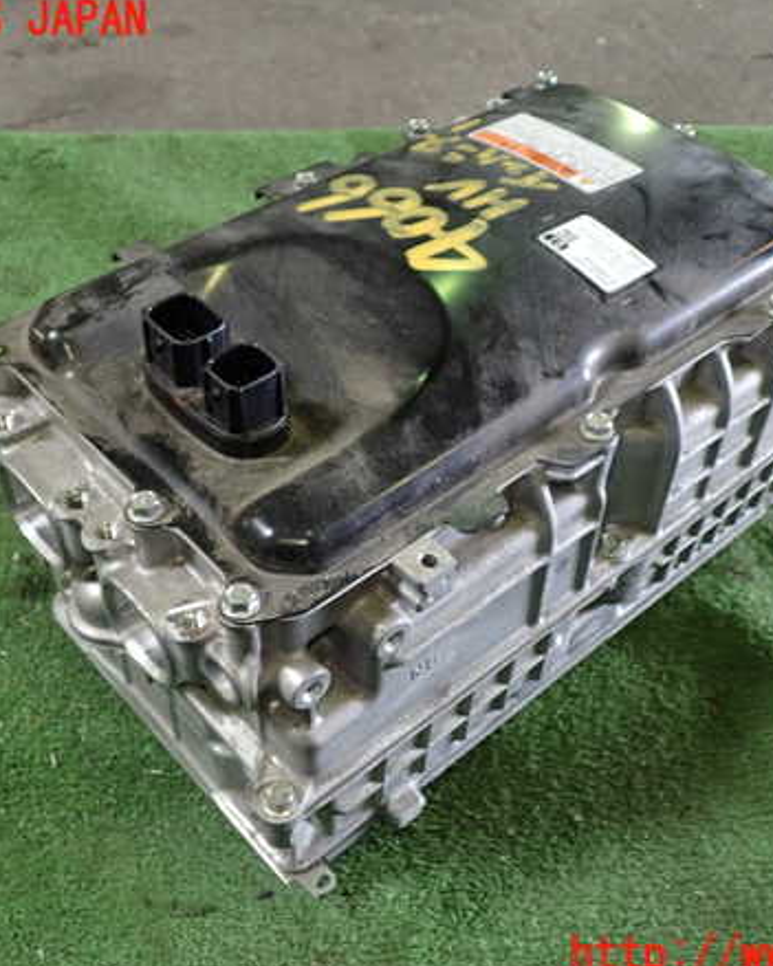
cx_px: 407
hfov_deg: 37.3
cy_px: 489
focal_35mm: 40
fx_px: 1144
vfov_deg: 45.8
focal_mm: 5.4
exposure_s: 1/30
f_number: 2.3
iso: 200
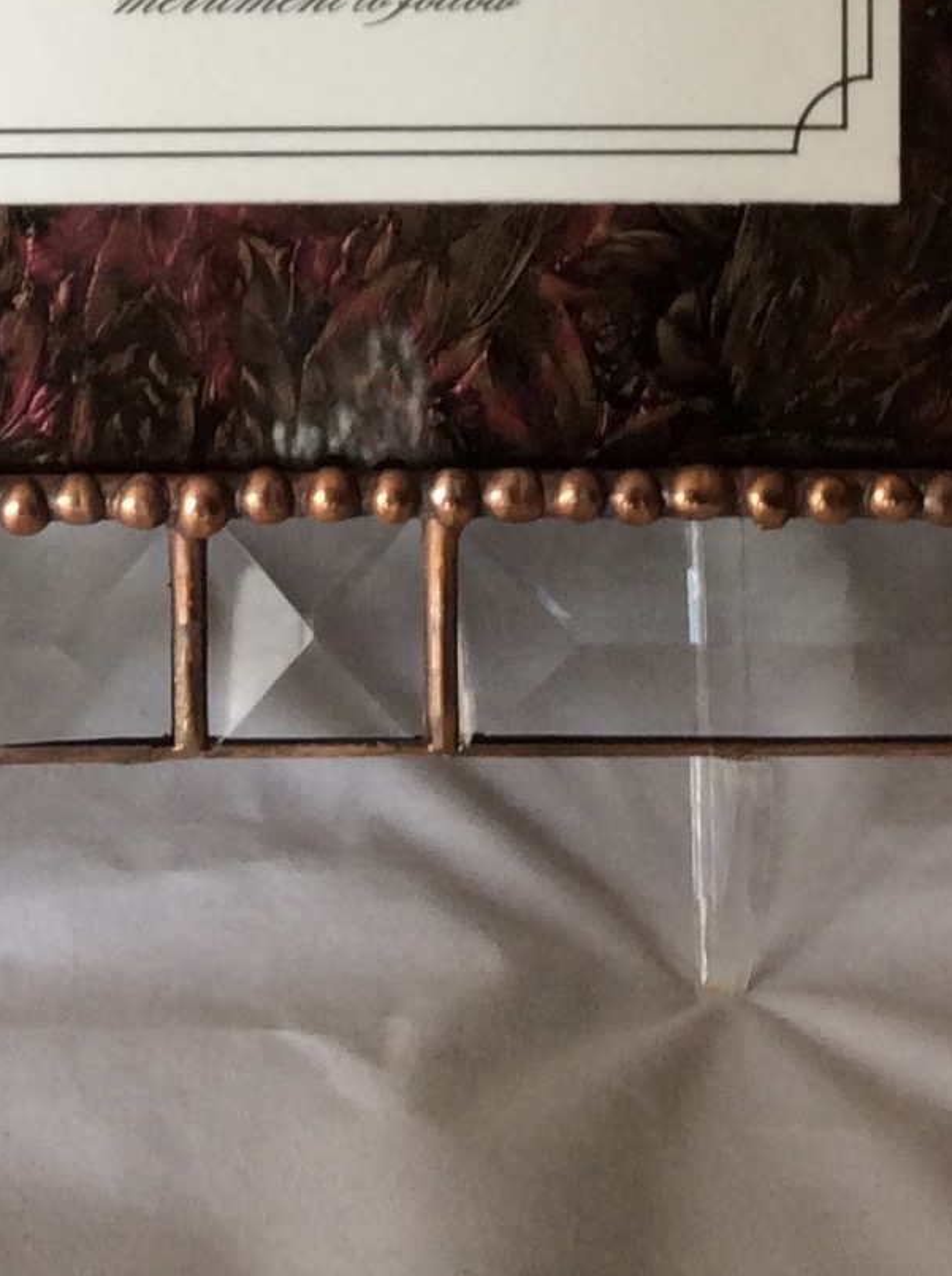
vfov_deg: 17.5
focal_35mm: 103
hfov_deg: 14.3
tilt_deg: -24.6
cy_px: -525
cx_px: 263
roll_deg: +2.2
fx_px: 3788
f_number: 2.4
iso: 32
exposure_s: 1/24
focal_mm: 3.3
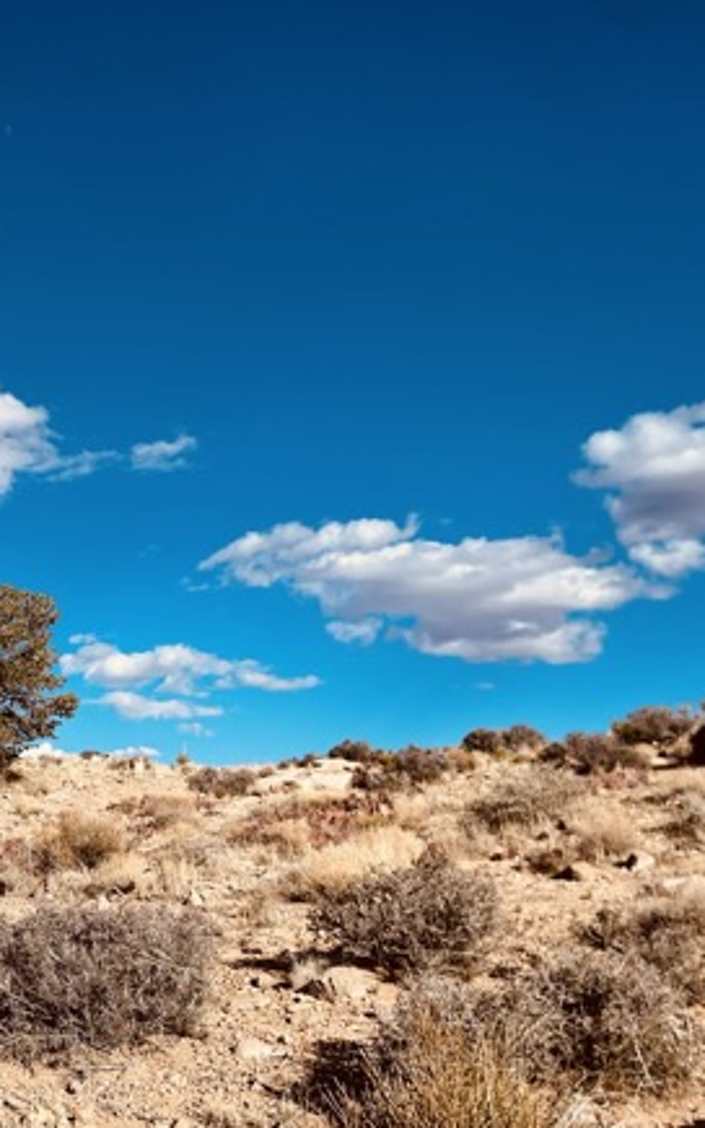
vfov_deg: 50.3
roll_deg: +0.3
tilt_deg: +11.4
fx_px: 1199
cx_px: -29
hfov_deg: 30.1
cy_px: 602
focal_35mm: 39
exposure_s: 1/5376
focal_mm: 5.1
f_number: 1.6
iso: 32
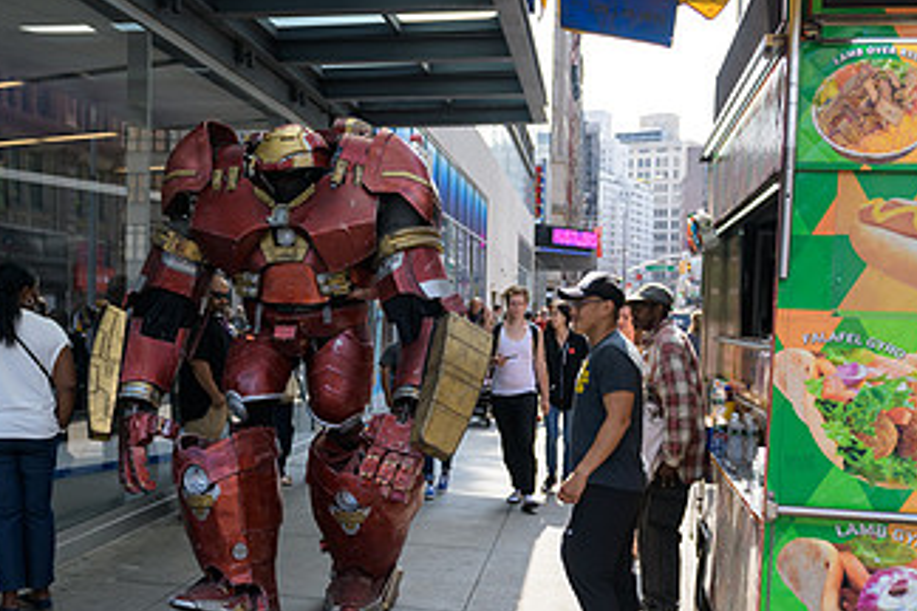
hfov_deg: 45.3
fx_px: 1095
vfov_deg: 31.1
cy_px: 375
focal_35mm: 43
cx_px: 393
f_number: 3.2
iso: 200
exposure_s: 1/1250
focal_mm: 24
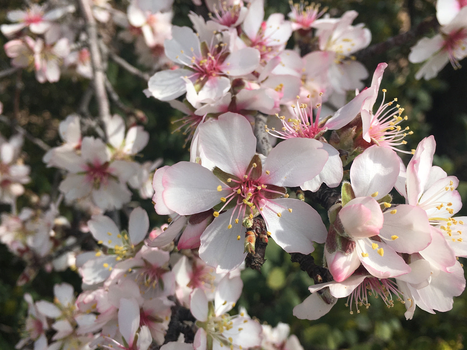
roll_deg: +3.1
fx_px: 526
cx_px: 234
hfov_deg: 47.9
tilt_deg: -16.8
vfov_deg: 36.8
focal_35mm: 39
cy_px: 197
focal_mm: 4.15
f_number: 2.2
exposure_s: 1/1876
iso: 25
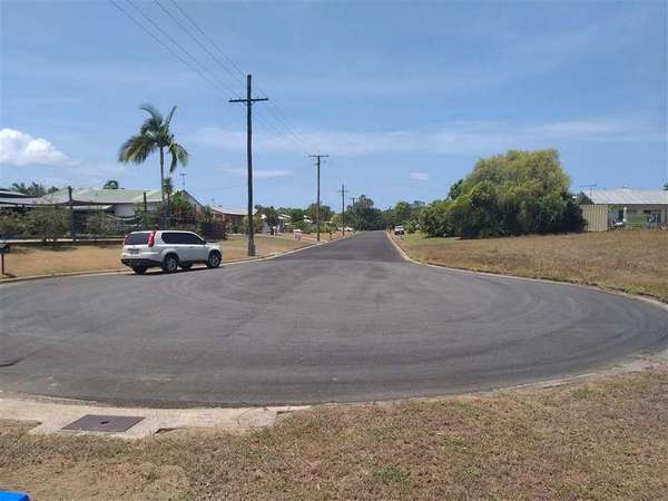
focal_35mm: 26
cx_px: 334
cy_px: 250
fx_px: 502
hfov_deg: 67.3
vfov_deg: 53.1
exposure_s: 1/1973
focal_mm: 3.93
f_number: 1.7
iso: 40
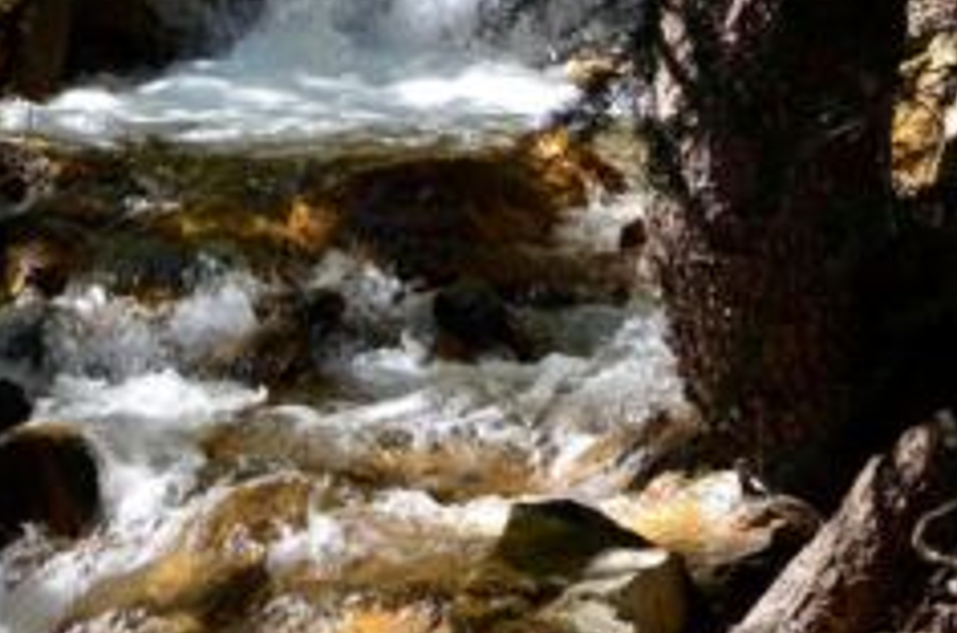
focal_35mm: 142
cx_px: -276
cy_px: 761
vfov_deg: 9.5
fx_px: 3774
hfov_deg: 13.9
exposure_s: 1/100
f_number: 5
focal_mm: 35
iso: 100
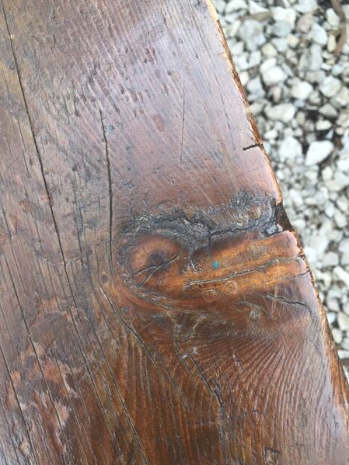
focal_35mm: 31
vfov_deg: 58.3
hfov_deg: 45.4
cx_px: 182
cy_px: 243
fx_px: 417
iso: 25
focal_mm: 4.15
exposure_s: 1/100
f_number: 2.2
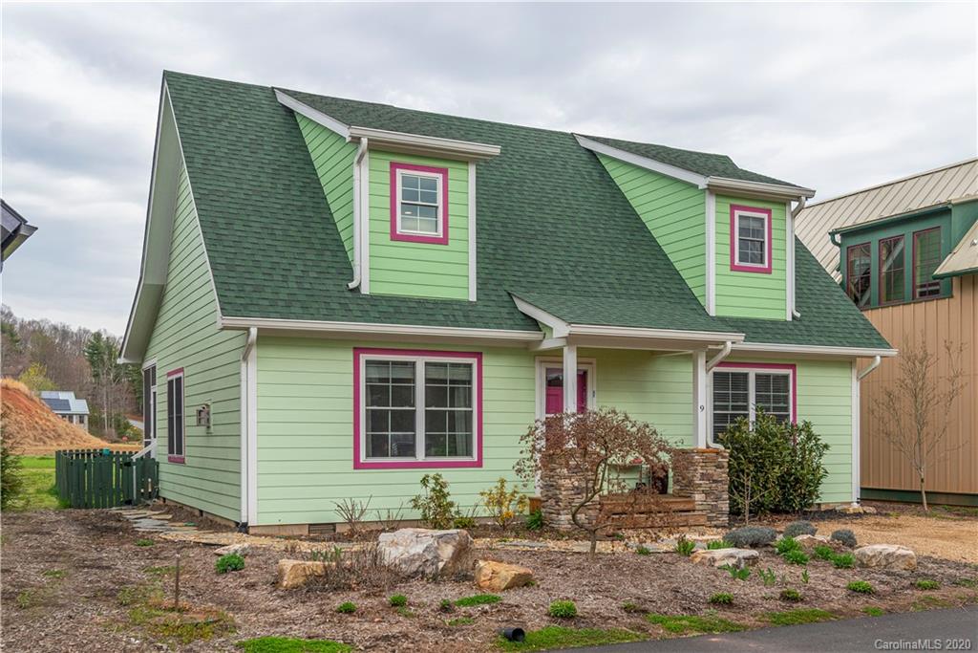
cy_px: 326
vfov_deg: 47.9
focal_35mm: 27
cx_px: 489
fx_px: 734
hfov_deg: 67.4
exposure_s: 1/1000
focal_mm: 27
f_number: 7.1
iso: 320
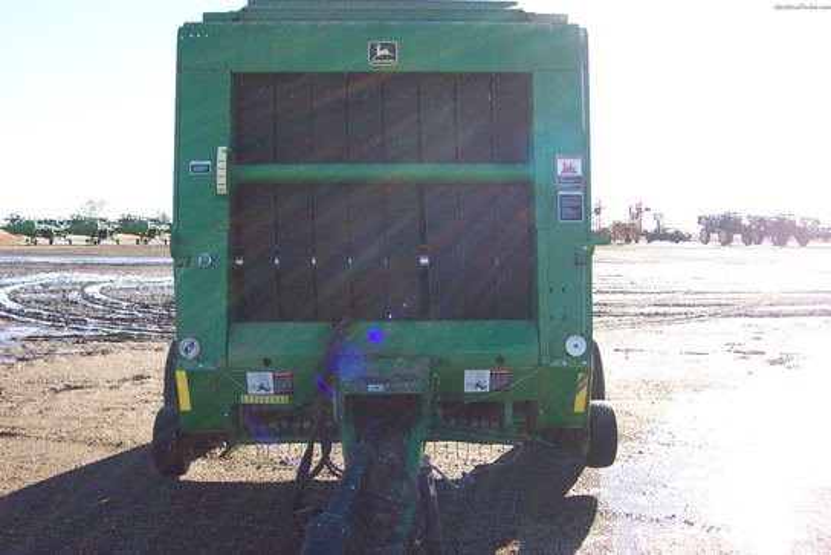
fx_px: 877
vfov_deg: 35.1
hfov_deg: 50.7
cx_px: 416
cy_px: 278
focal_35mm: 38
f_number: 2.8
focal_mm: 8
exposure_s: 1/700
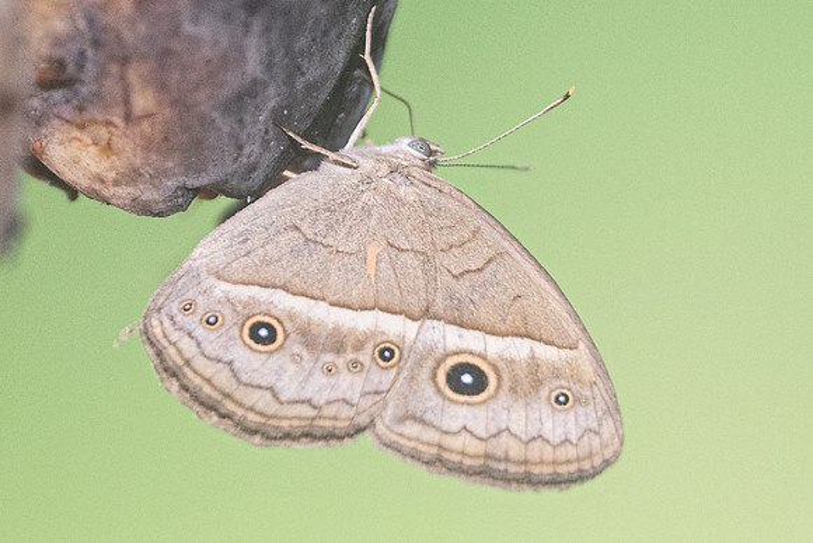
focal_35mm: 629
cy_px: 349
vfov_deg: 2.2
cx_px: 445
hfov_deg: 3.3
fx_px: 14197
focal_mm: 150
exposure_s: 1/250
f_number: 3.3
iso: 800
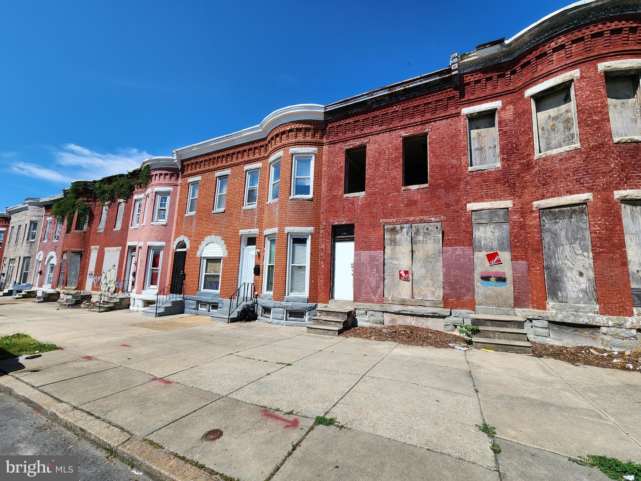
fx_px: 241
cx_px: 320
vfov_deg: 89.9
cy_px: 240
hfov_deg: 106.2
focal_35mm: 13
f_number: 2.2
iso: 50
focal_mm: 2.2
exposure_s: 1/2378
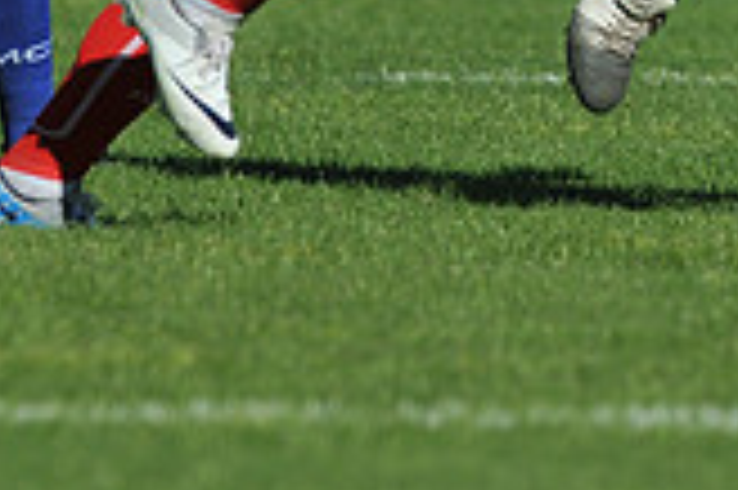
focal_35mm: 1591
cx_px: 927
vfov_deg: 0.9
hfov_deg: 1.3
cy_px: -344
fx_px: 32582
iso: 200
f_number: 3.5
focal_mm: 300
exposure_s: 1/4000
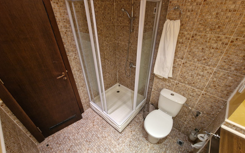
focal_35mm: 14
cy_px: 77
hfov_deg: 105.3
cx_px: 123
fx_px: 93
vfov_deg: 78.6
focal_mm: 2.2
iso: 400
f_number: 2.2
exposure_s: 1/33
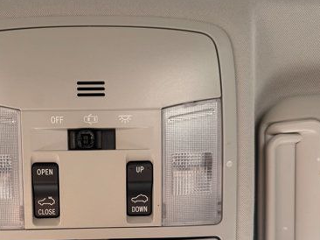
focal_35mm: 42
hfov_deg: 43.9
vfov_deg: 33.0
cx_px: 94
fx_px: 388
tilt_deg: +76.6
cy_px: 205
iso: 80
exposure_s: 1/368
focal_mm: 6.76
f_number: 1.78
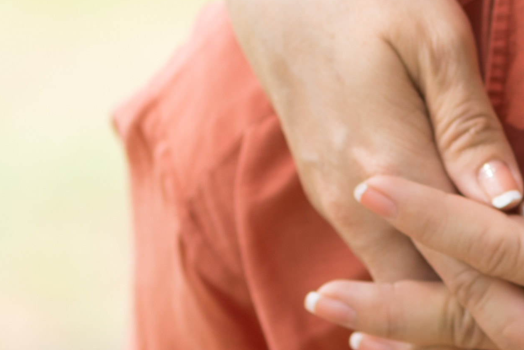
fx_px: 7323
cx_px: 774
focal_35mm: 503
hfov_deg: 4.1
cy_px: -296
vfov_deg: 2.7
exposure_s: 1/200
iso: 100
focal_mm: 85
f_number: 3.5
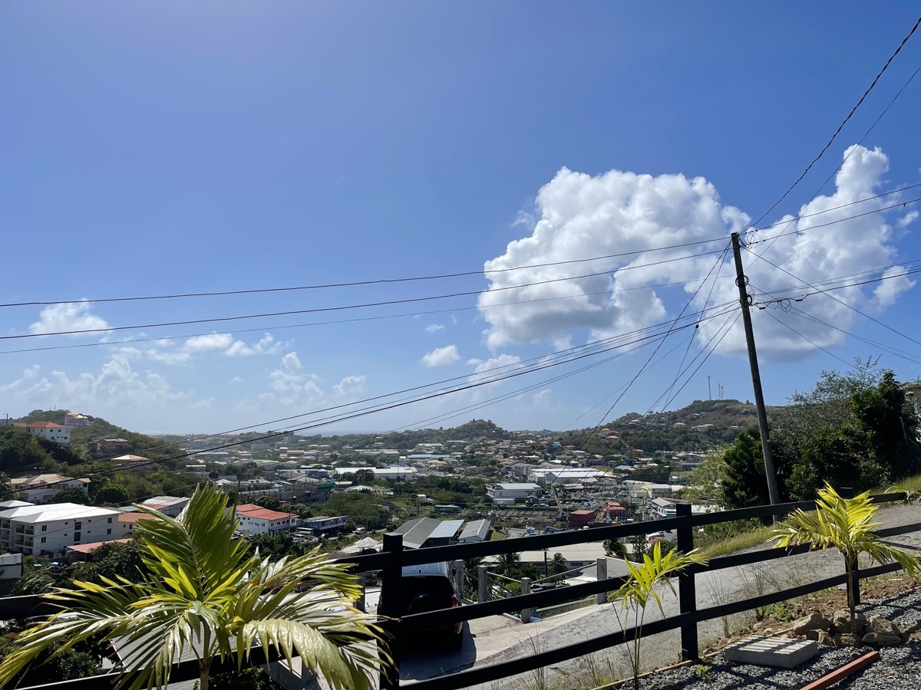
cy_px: 345
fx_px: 692
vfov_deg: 53.1
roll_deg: +0.2
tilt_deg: +5.6
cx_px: 460
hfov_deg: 67.3
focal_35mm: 26
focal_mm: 5.1
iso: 32
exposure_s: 1/10989
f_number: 1.6
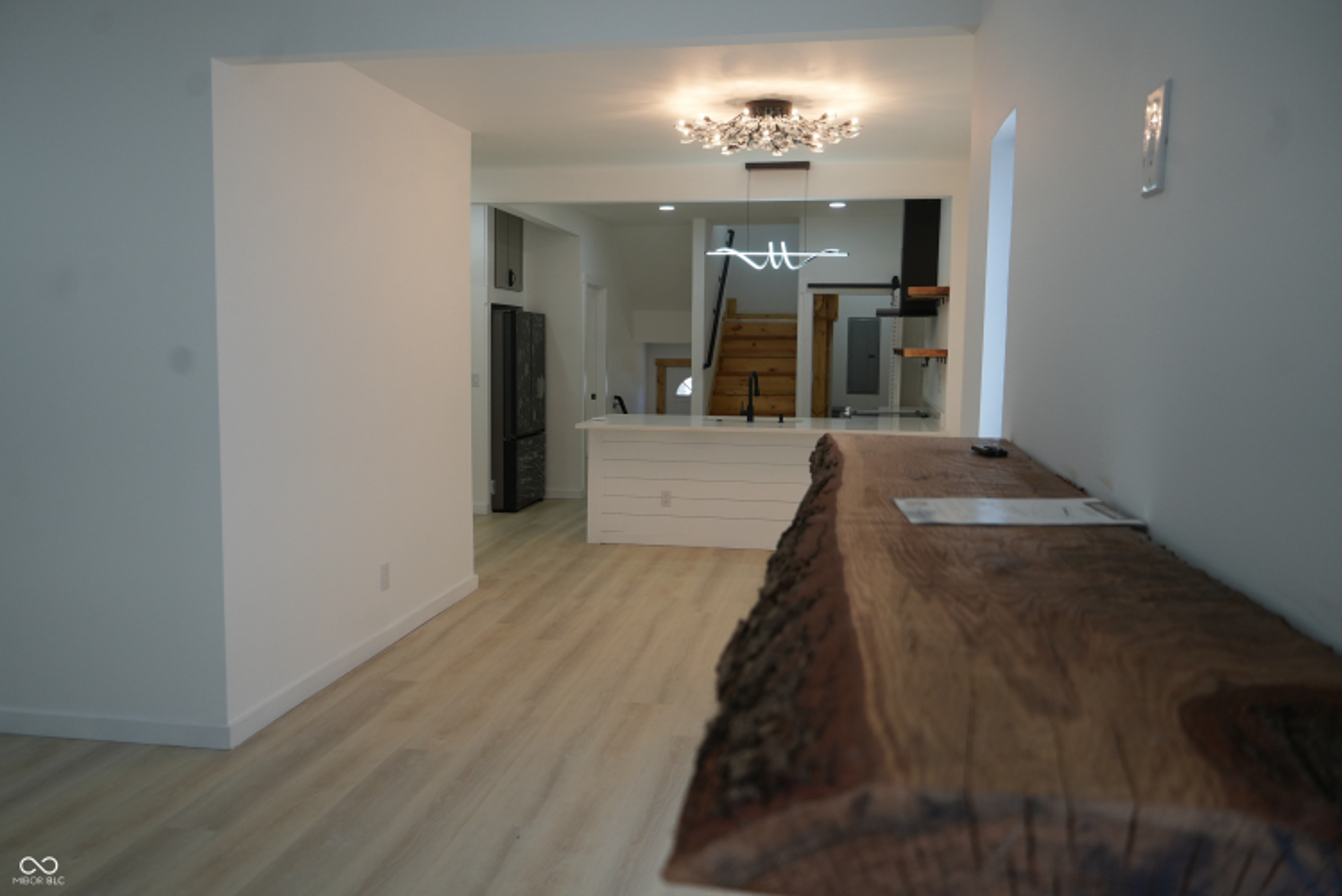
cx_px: 671
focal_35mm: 28
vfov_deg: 46.4
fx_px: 1044
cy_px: 448
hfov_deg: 65.5
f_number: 4
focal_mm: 28
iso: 250
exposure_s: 1/160
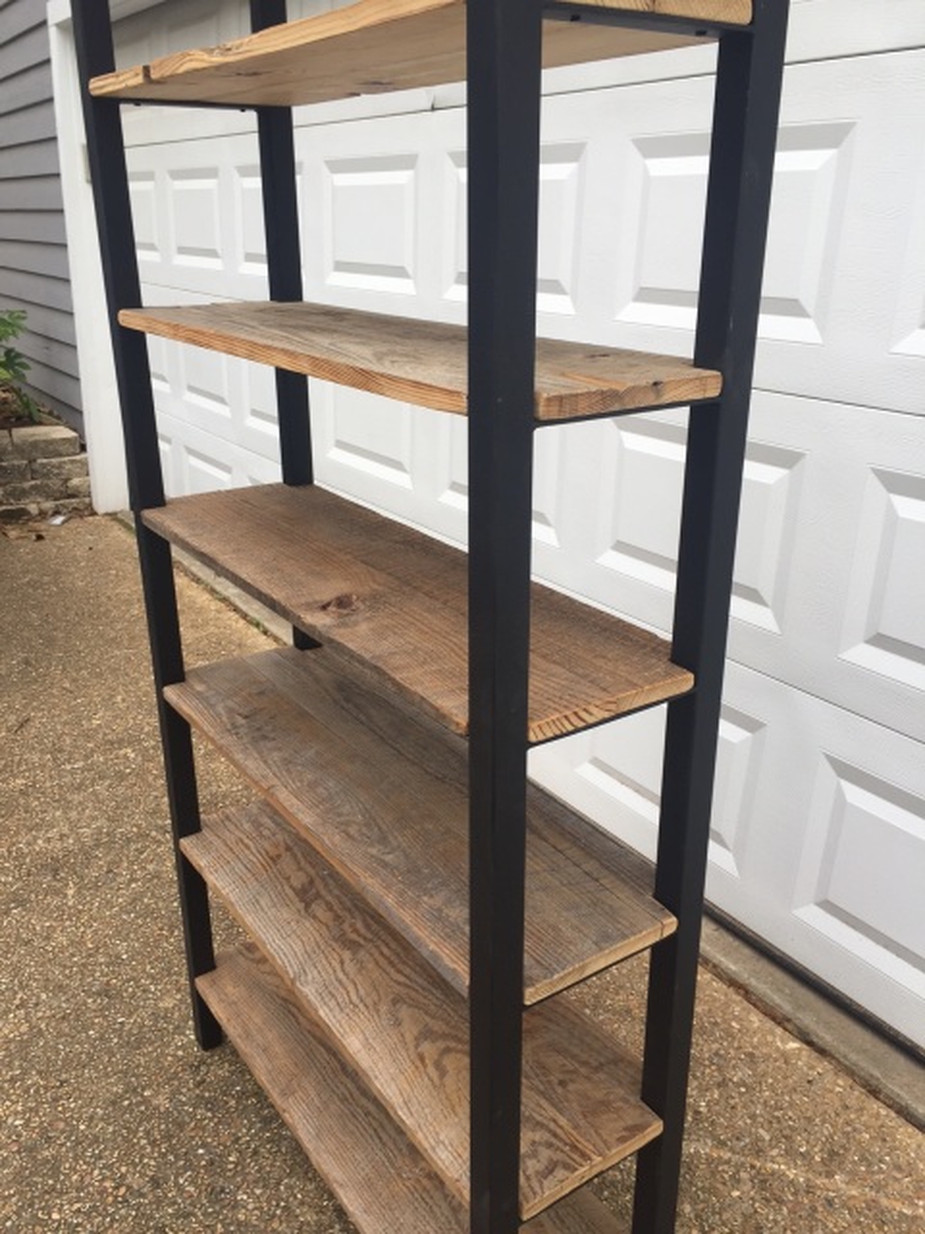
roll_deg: -2.7
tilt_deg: -18.7
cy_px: 617
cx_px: 462
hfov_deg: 48.2
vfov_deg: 61.7
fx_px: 1033
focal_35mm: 29
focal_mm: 4.15
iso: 32
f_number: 2.2
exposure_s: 1/146
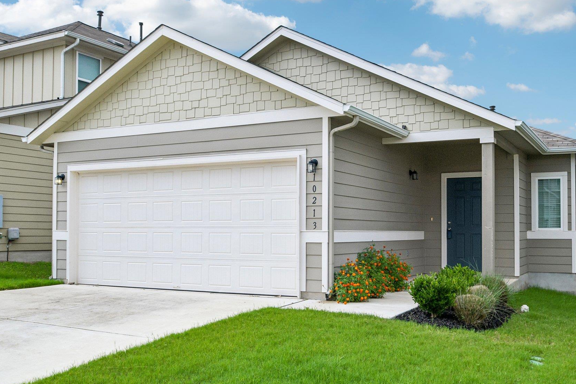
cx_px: 315
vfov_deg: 35.9
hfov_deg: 51.8
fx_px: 592
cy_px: 197
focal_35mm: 37
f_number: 8
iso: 400
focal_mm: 20
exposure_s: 1/250
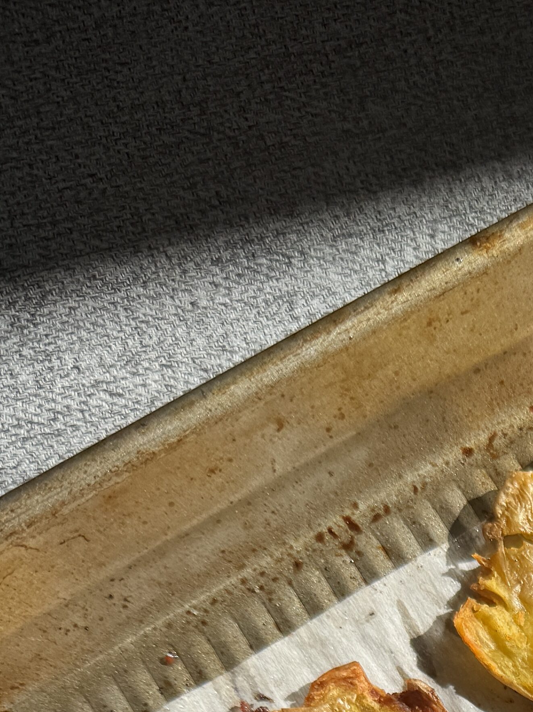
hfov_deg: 16.8
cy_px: 1092
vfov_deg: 20.9
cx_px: 840
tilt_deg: -83.7
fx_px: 1602
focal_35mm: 78
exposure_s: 1/4310
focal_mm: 6.76
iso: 80
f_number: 1.78
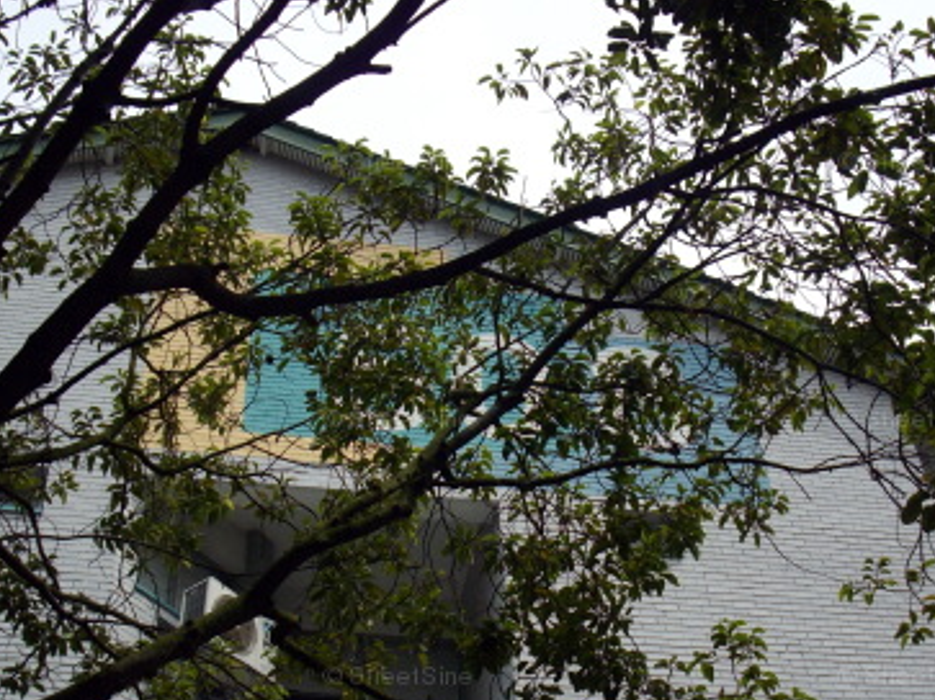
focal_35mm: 56
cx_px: 515
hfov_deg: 34.3
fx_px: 1512
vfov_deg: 26.0
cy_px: 422
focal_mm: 6.2
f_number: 5.6
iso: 80
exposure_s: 1/400
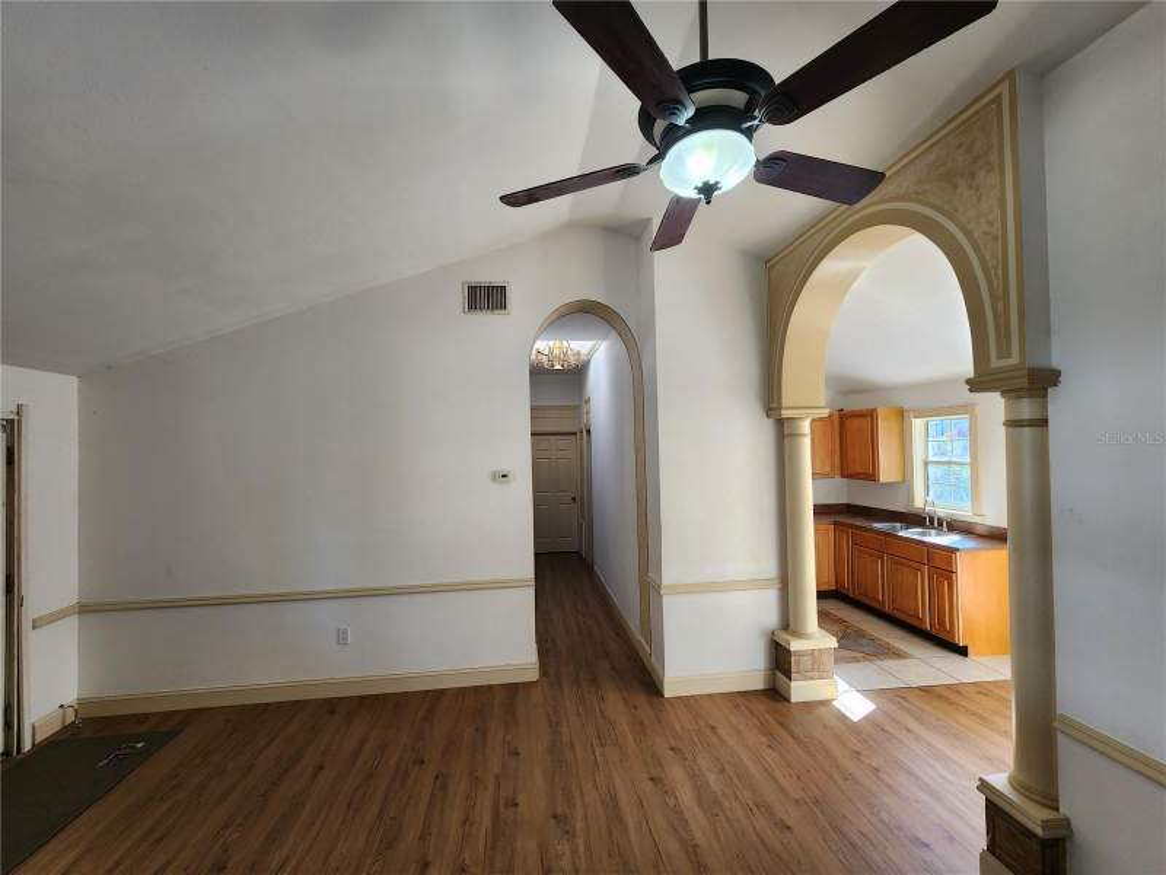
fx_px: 438
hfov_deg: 106.2
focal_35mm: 13
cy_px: 438
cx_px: 583
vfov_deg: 89.9
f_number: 2.2
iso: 80
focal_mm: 2.2
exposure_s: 1/60
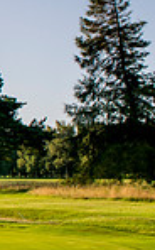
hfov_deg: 10.4
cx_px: -283
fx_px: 651
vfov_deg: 21.6
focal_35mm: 96
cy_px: 95
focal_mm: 24
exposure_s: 1/200
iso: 160
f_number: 8
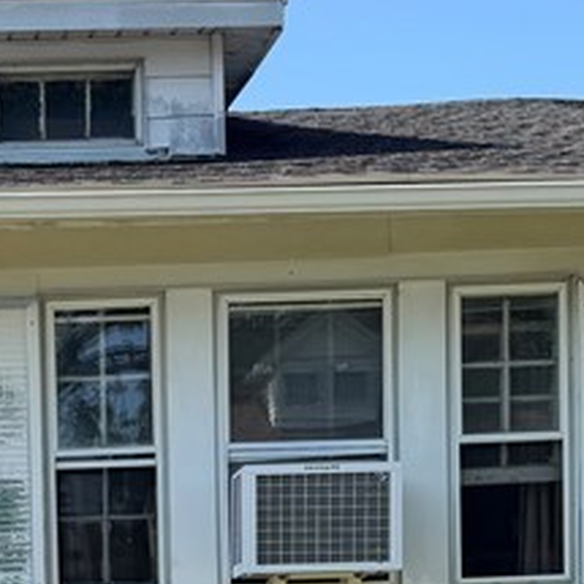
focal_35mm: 101
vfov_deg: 16.2
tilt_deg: -2.2
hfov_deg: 16.8
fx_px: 1928
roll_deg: +2.6
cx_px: -16
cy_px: 796
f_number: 1.78
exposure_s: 1/2110
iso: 80
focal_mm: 6.76
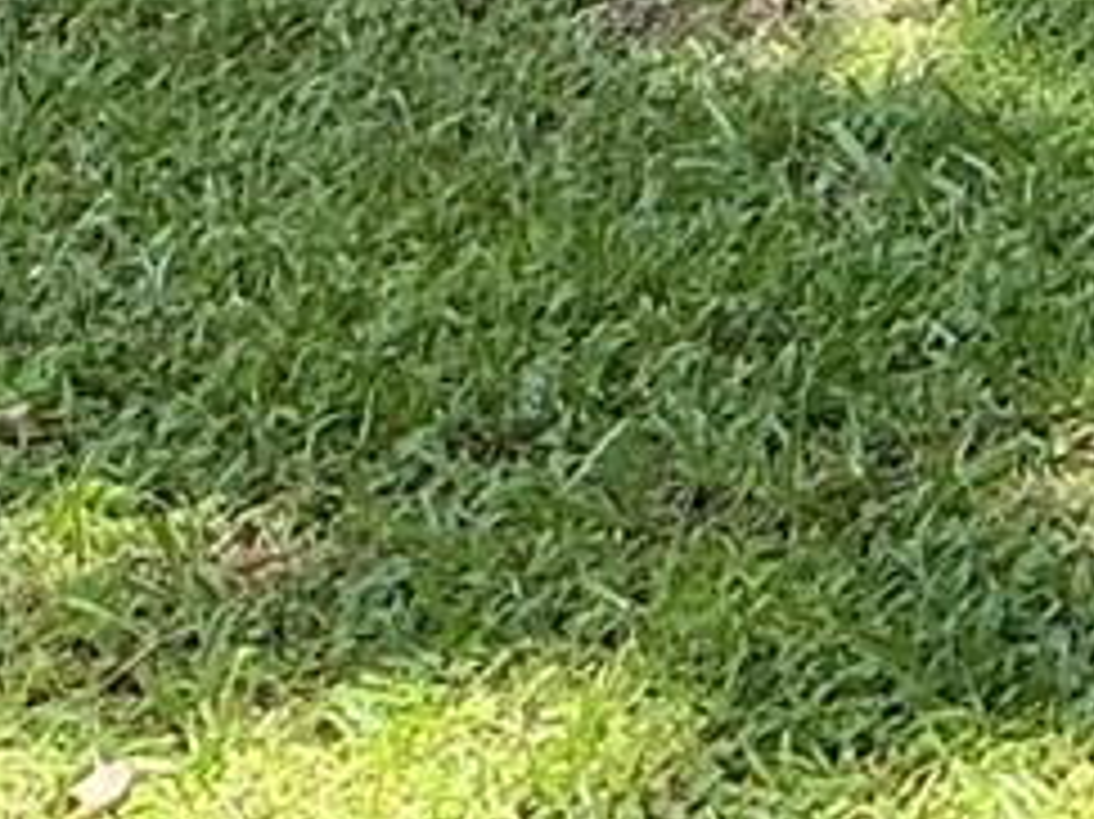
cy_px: -1422
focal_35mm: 191
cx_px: 2980
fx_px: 6033
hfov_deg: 8.9
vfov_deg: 7.1
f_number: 1.8
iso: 16
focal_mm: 3
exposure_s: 1/122
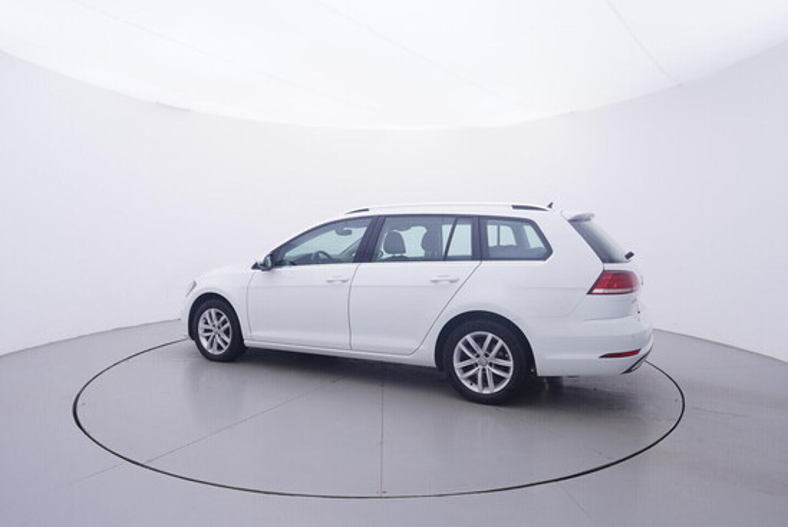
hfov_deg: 77.3
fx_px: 493
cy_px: 264
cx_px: 394
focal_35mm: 22
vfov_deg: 56.2
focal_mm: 15
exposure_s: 1/80
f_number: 5
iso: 200
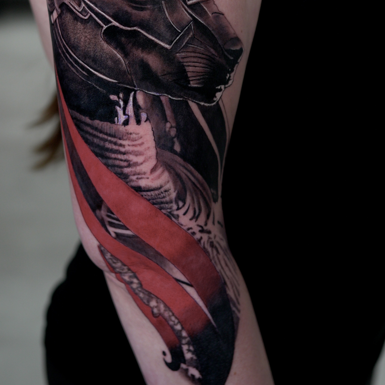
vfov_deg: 23.3
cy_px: 133
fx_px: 931
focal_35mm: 74
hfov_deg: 23.4
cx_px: 181
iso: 500
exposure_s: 1/80
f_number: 2.2
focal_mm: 35
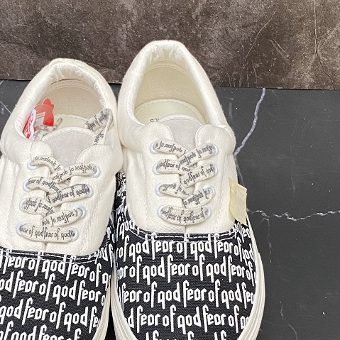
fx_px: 711
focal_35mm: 64
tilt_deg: -51.9
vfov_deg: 26.4
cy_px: 276
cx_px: 126
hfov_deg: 26.8
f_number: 1.8
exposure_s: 1/77
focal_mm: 4.25
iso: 125
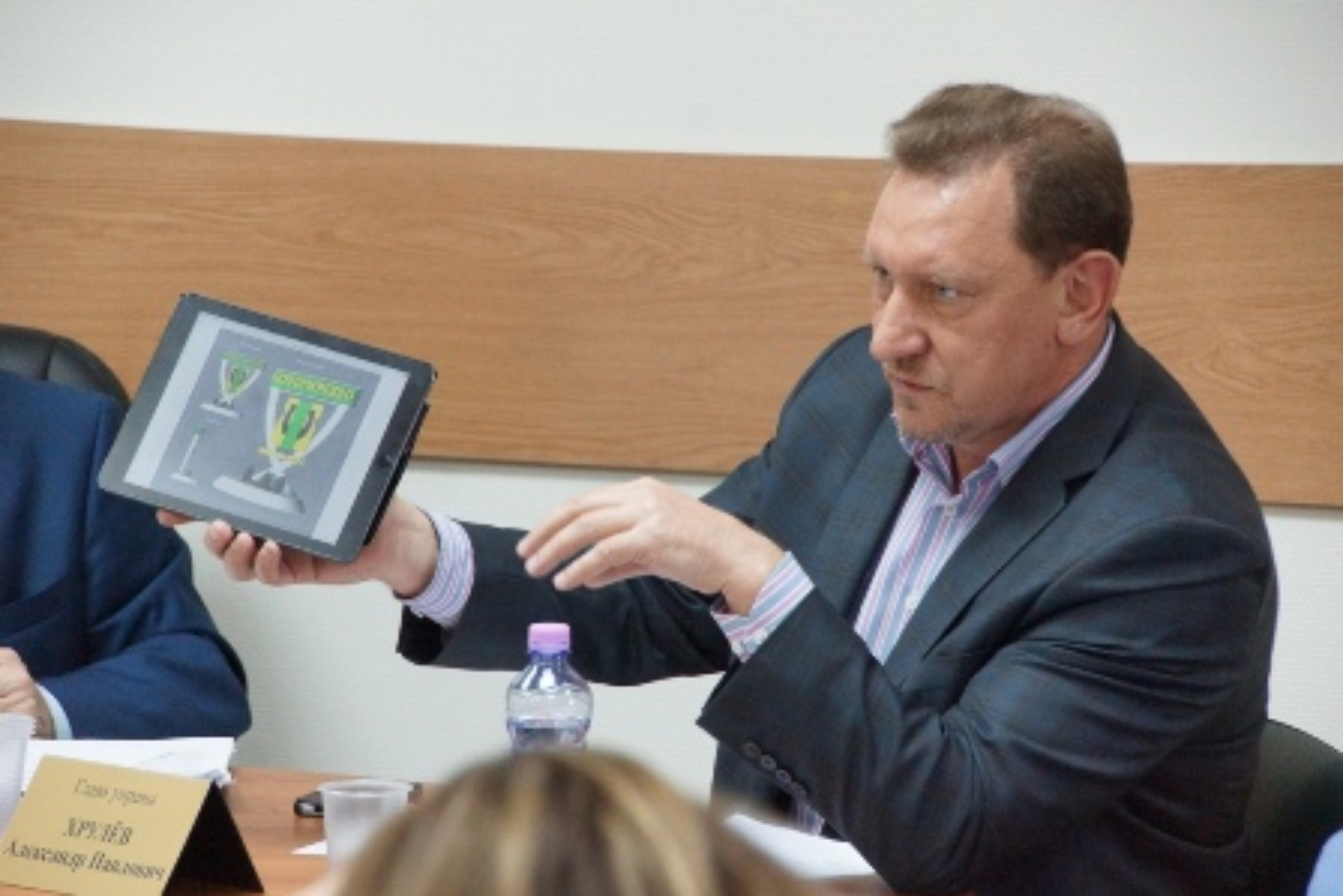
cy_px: 448
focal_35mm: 180
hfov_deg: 11.4
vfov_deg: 7.6
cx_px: 672
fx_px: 6717
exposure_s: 1/125
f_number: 5.6
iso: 2500
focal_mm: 120
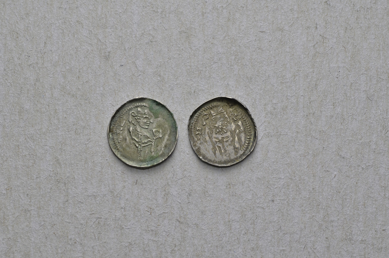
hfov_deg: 24.7
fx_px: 890
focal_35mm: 82
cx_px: 194
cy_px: 129
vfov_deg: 16.5
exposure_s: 1/250
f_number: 14
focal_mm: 55
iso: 400
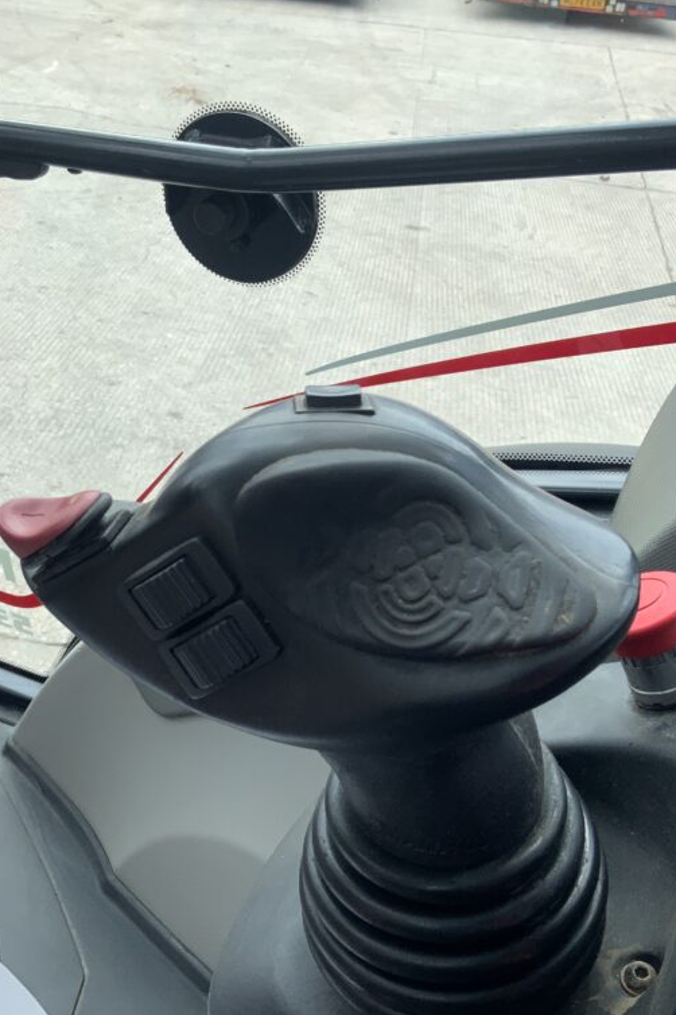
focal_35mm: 41
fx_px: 1155
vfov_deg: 47.4
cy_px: 500
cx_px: 327
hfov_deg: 32.6
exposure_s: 1/442
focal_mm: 3
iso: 16
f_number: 1.8
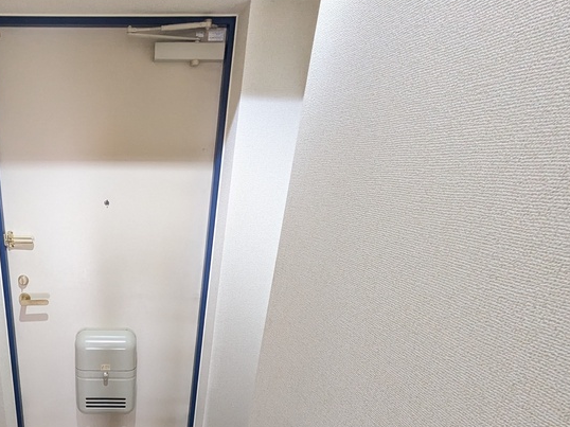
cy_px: 332
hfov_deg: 62.9
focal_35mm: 25
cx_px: 107
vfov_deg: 51.9
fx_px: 411
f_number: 2.2
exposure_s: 1/40
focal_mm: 1.83
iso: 607
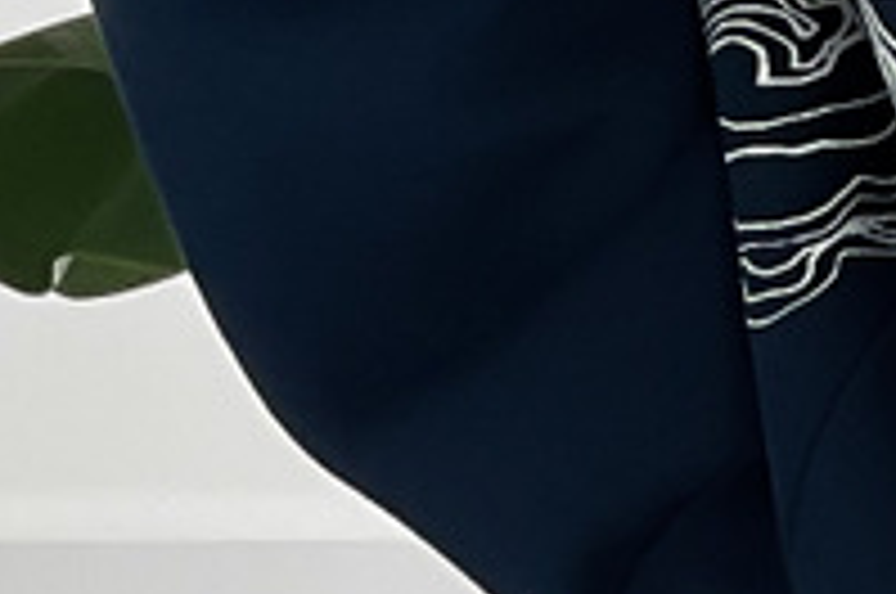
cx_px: 1544
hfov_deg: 8.2
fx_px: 6038
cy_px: 1526
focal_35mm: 243
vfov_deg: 5.4
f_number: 1.8
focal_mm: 3
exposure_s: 1/120
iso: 16
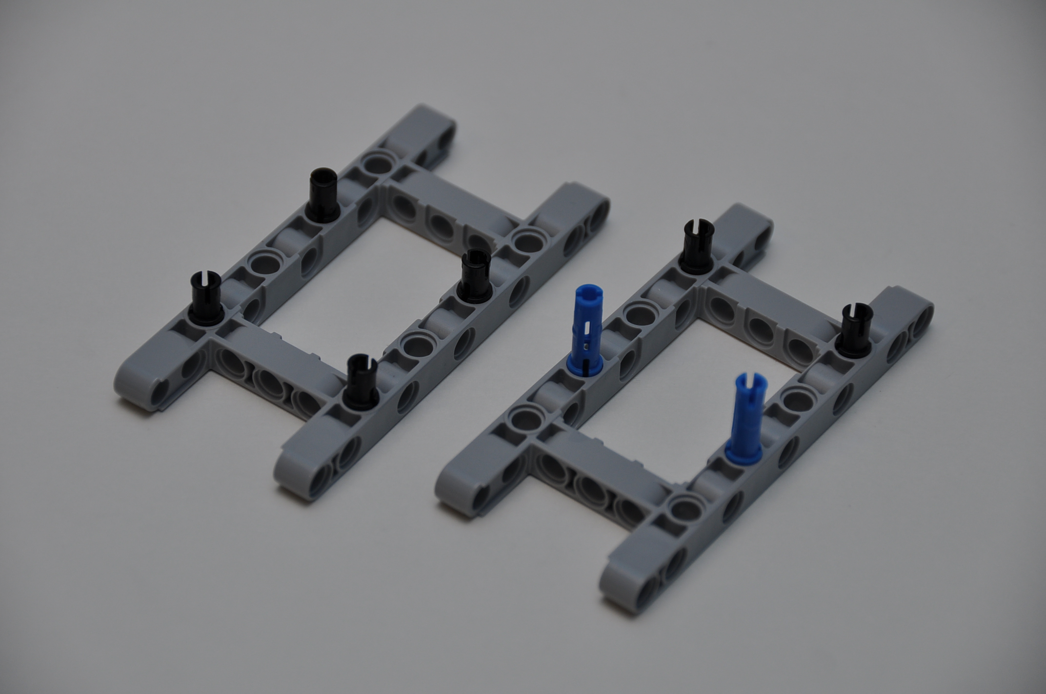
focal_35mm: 168
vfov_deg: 8.2
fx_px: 4875
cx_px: 523
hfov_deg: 12.2
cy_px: 347
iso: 200
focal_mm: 112
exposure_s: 1/60
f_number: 5.3
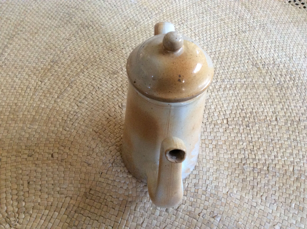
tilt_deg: -53.8
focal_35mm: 32
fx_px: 283
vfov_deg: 44.1
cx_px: 154
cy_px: 114
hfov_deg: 56.9
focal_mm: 3.3
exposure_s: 1/25
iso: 200
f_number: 2.4
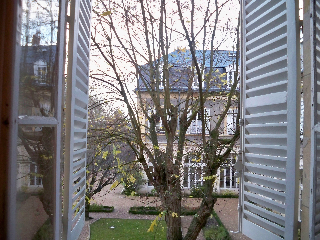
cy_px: 120
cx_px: 160
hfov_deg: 52.6
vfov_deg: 40.7
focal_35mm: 35
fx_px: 324
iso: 400
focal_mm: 6.3
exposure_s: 1/60
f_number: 3.1
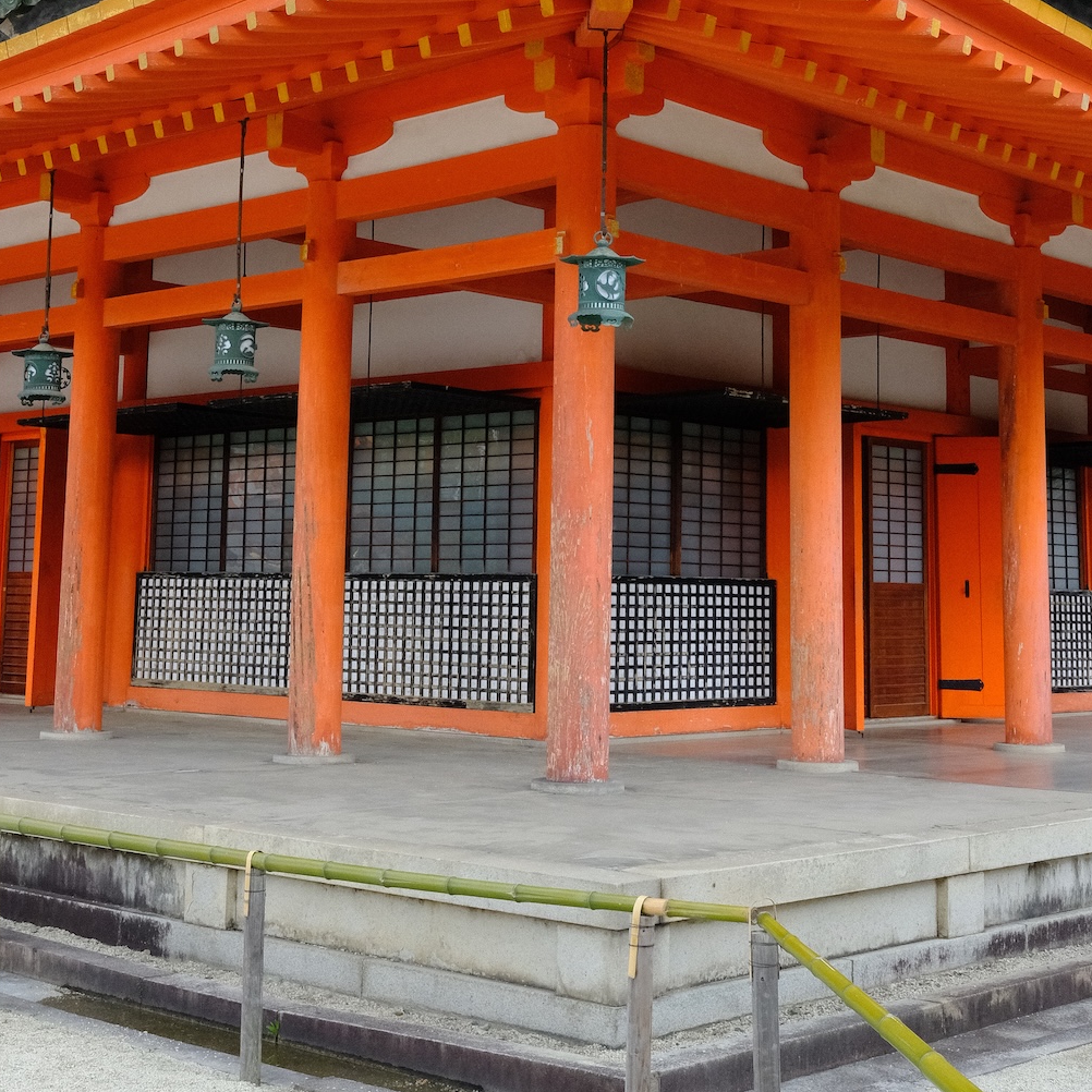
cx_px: 566
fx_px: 2034
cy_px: 294
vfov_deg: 29.6
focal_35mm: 57
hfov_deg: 30.0
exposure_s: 1/125
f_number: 10
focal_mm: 23
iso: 1600
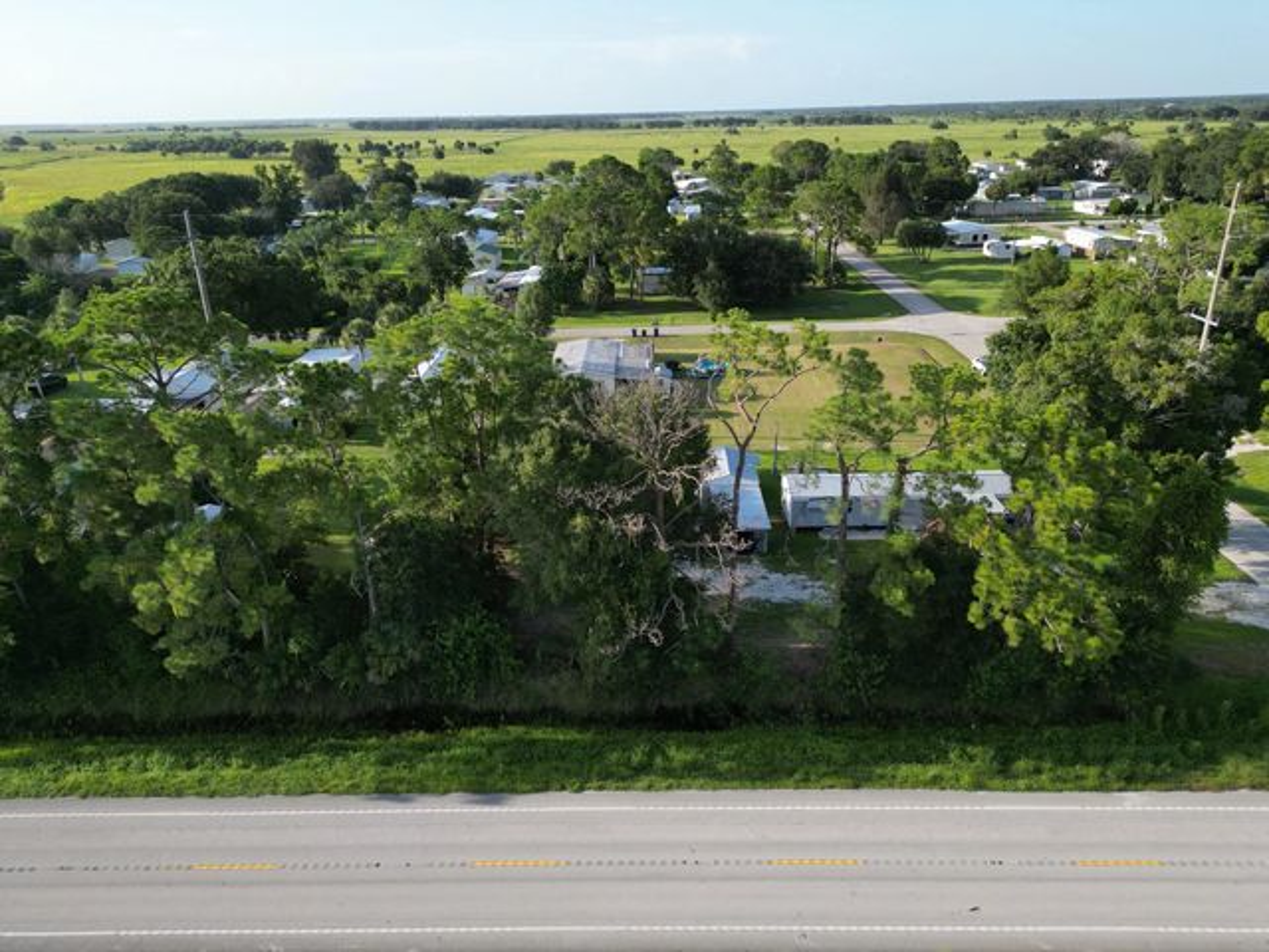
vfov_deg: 56.8
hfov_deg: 71.6
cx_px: 634
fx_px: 880
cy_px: 476
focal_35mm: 24
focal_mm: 6.72
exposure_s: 1/1250
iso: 100
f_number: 1.7
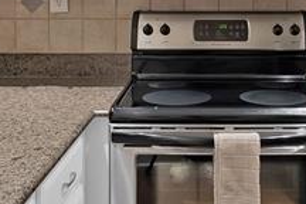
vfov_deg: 22.6
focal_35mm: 57
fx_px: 484
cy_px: -15
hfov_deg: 35.0
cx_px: 181
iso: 640
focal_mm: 12
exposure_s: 1/2.5
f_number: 9
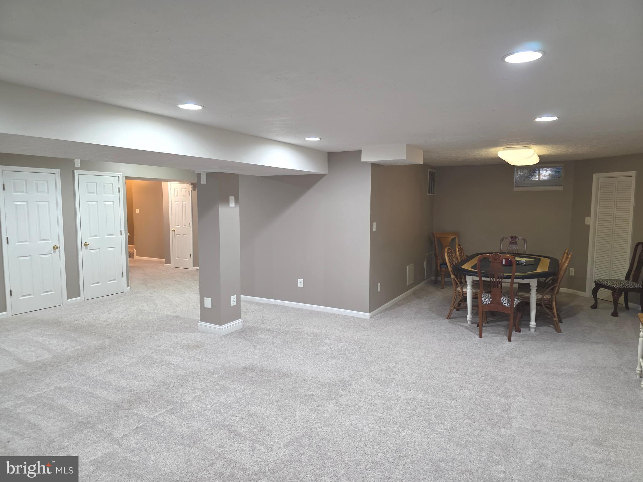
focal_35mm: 23
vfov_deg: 58.9
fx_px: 427
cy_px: 241
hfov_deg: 73.9
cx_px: 322
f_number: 1.7
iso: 400
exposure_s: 1/120
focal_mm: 6.3
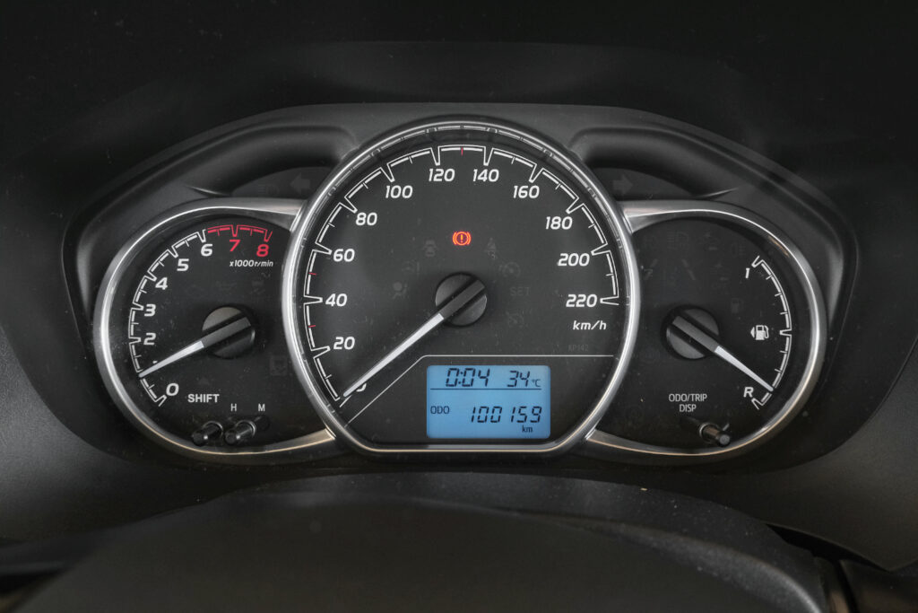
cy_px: 306
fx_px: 816
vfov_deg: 41.1
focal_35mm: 32
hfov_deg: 58.7
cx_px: 459
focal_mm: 21.5
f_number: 7.1
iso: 2000
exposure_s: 1/80
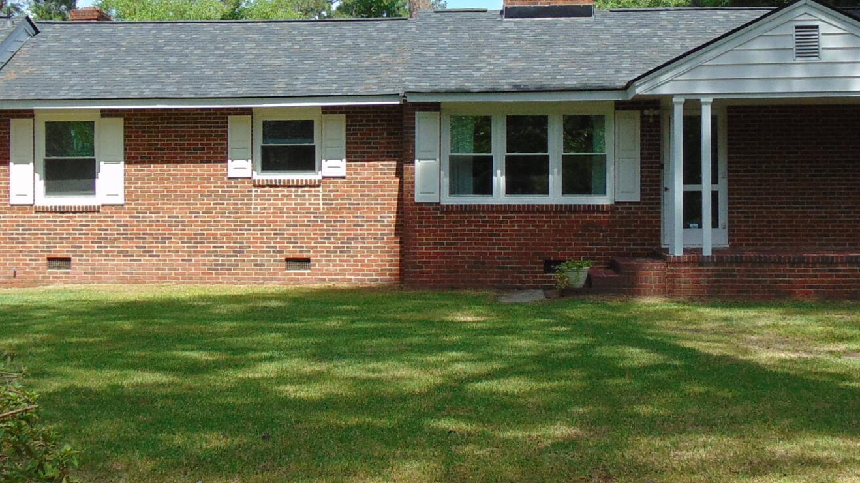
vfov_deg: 19.4
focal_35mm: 62
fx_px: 1414
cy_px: 175
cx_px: 354
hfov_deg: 33.8
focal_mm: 4.5
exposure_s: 1/1000
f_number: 3
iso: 80
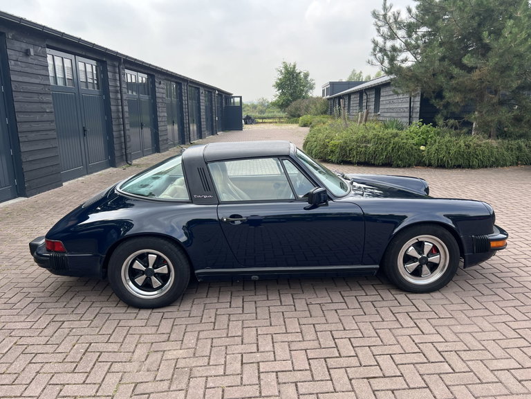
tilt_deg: -12.1
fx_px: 399
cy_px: 200
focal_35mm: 26
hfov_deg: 67.3
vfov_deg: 53.1
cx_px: 266
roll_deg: +1.3
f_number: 1.5
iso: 50
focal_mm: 5.7
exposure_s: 1/873
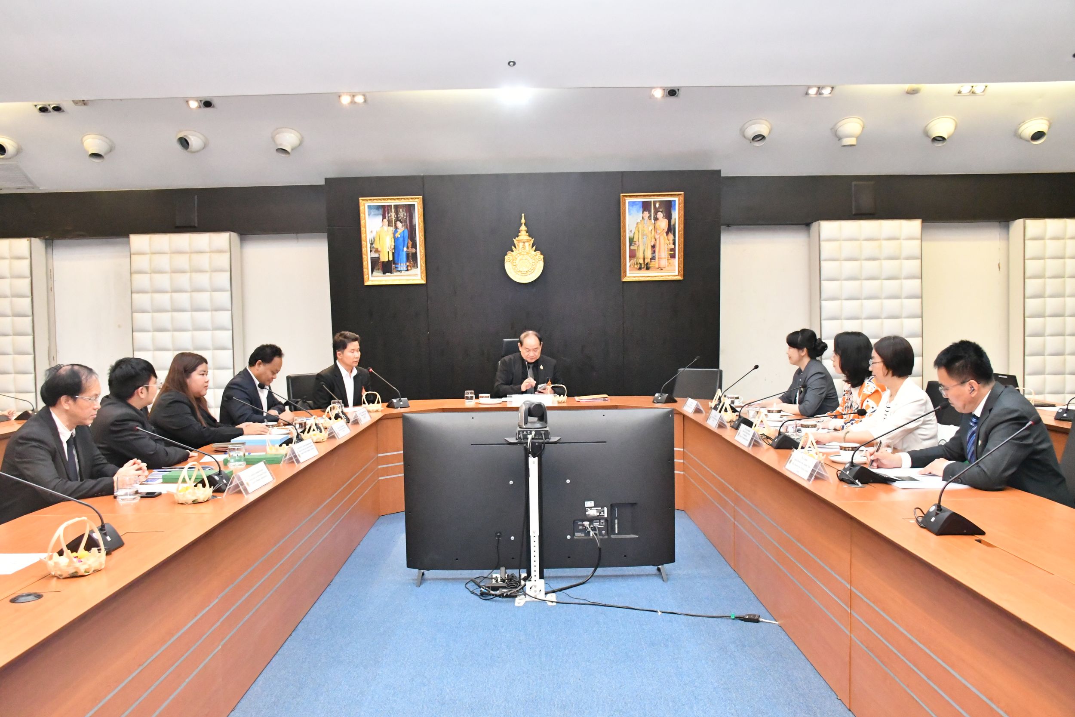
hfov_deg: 61.9
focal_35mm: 30
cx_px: 538
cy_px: 358
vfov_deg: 43.6
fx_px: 896
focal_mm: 20
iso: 8000
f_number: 6.3
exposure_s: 1/125
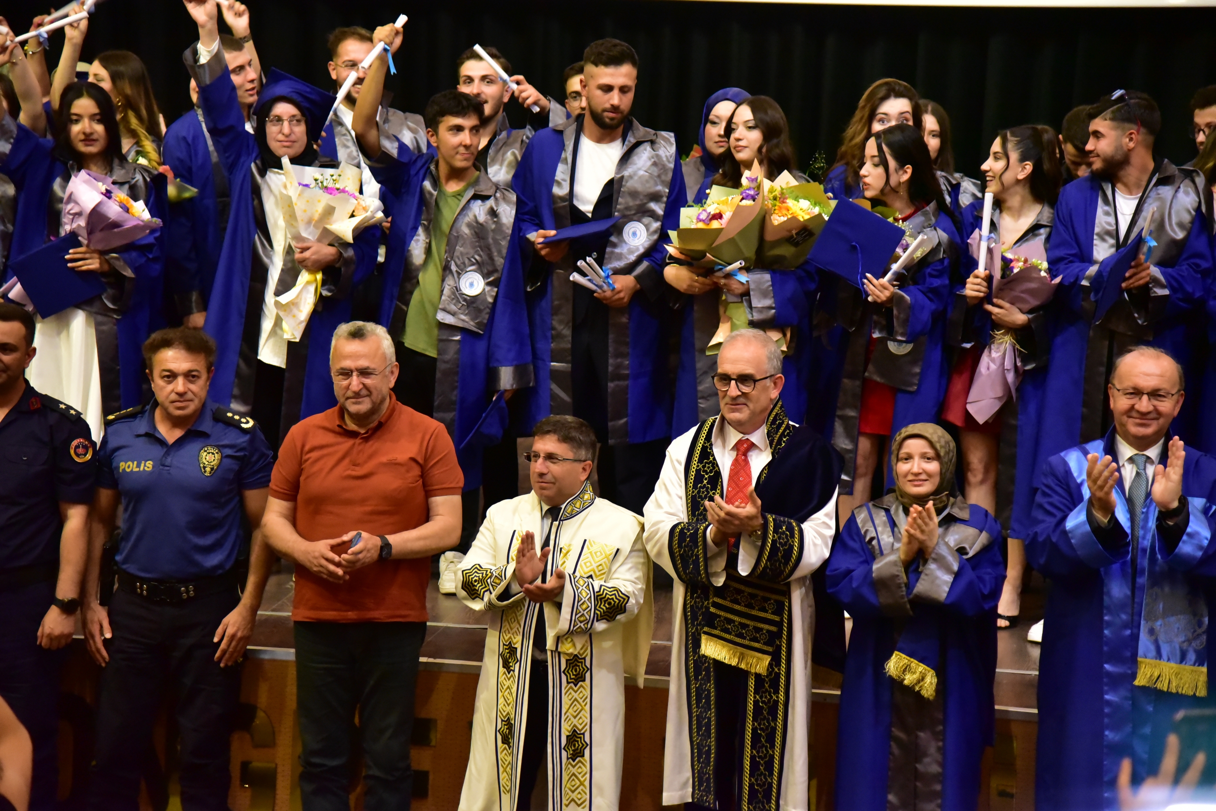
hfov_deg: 22.1
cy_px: 406
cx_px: 608
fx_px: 3107
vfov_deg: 14.9
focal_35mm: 92
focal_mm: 92
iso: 10000
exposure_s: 1/125
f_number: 4
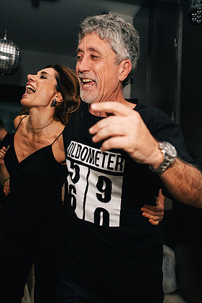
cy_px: 157
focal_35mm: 32
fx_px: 270
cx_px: 117
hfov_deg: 41.0
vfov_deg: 58.7
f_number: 1.8
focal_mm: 20
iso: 2500
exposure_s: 1/200
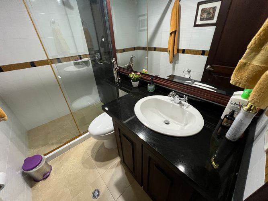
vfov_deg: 89.9
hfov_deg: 106.2
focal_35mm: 13
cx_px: 134
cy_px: 100
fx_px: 101
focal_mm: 1.57
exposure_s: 1/60
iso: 320
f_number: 1.8
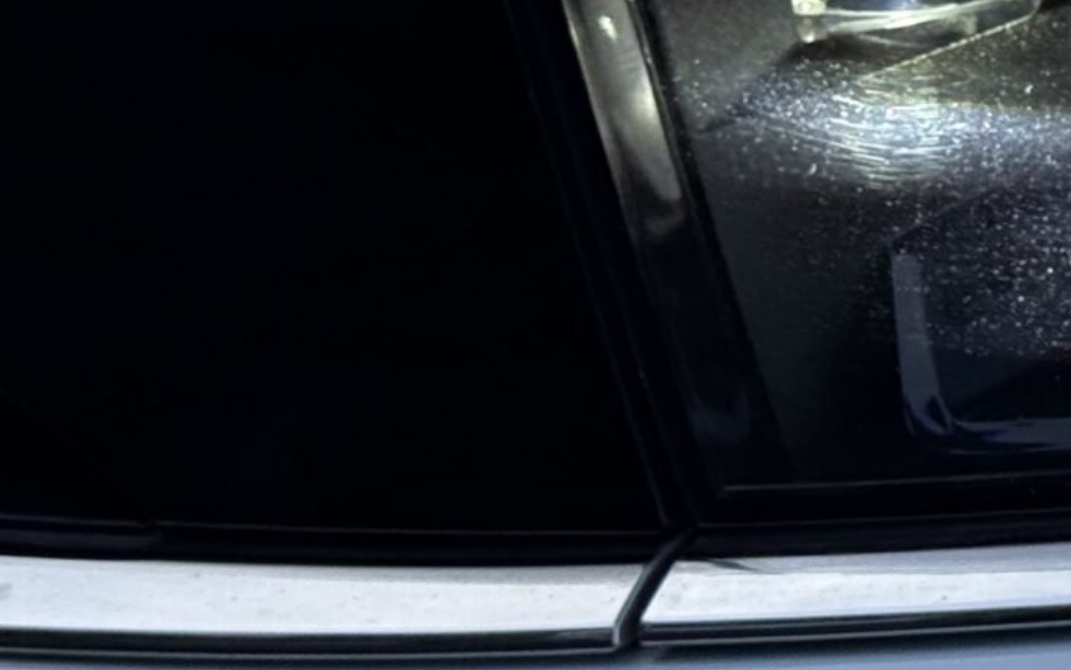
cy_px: -232
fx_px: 5341
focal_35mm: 183
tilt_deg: -19.8
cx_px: 1808
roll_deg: -0.4
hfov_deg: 10.8
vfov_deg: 7.1
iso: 100
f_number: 1.78
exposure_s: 1/951
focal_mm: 6.76
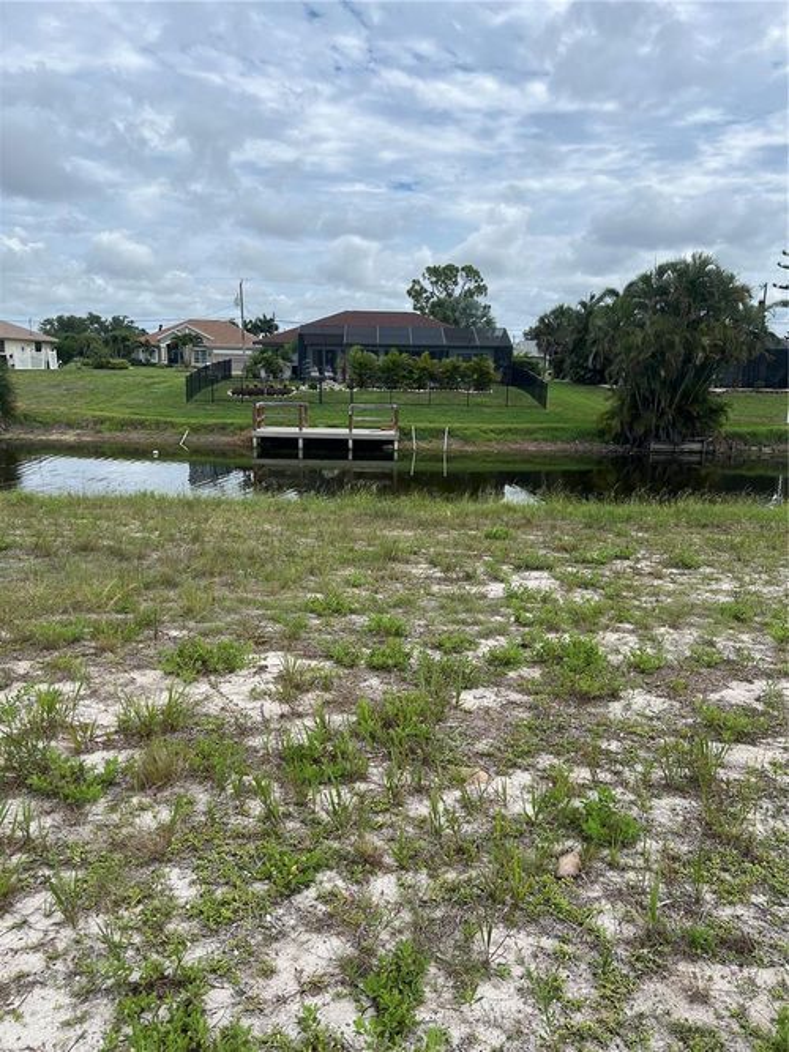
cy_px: 526
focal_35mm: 26
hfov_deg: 53.0
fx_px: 790
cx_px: 394
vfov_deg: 67.3
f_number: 1.5
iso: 50
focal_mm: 5.7
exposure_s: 1/5319
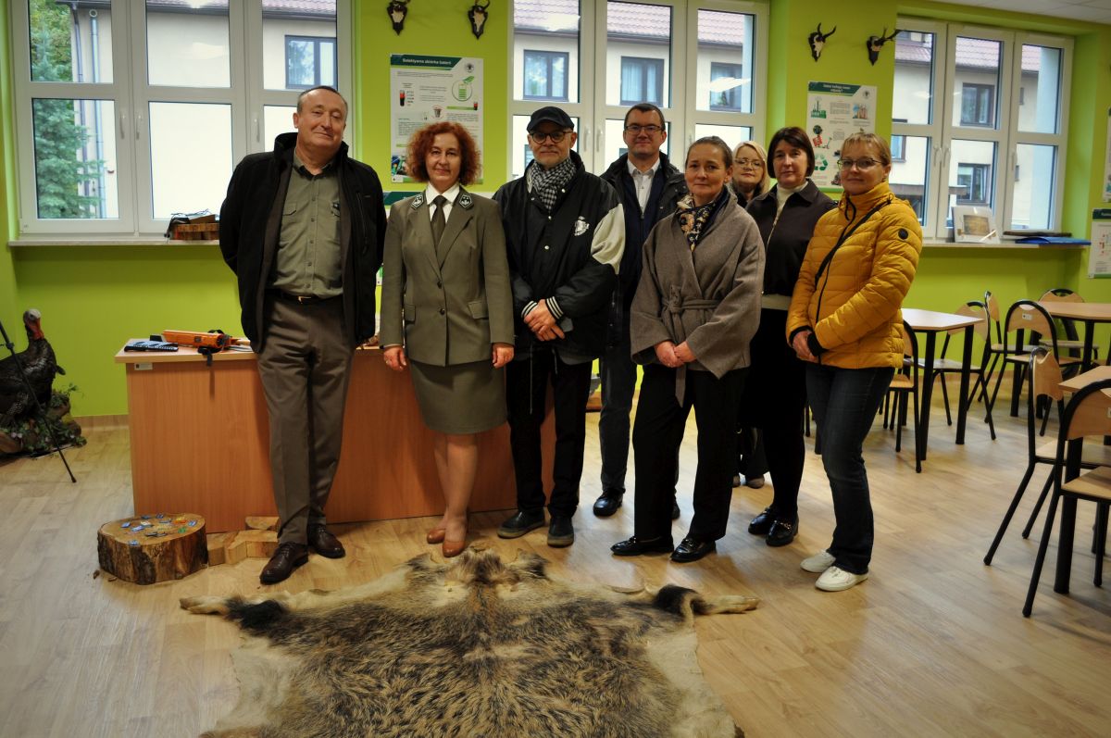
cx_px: 556
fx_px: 925
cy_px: 369
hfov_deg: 62.0
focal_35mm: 30
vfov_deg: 43.5
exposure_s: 1/40
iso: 320
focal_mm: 20
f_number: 3.8
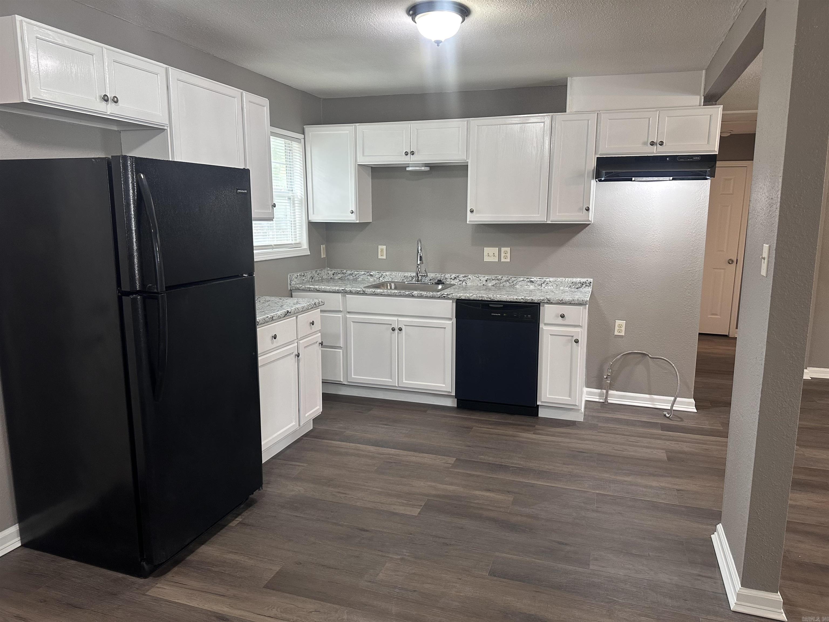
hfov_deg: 71.6
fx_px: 575
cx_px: 414
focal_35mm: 24
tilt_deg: -10.4
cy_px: 311
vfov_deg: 56.8
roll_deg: -0.6
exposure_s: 1/60
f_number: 1.78
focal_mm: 6.86
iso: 200
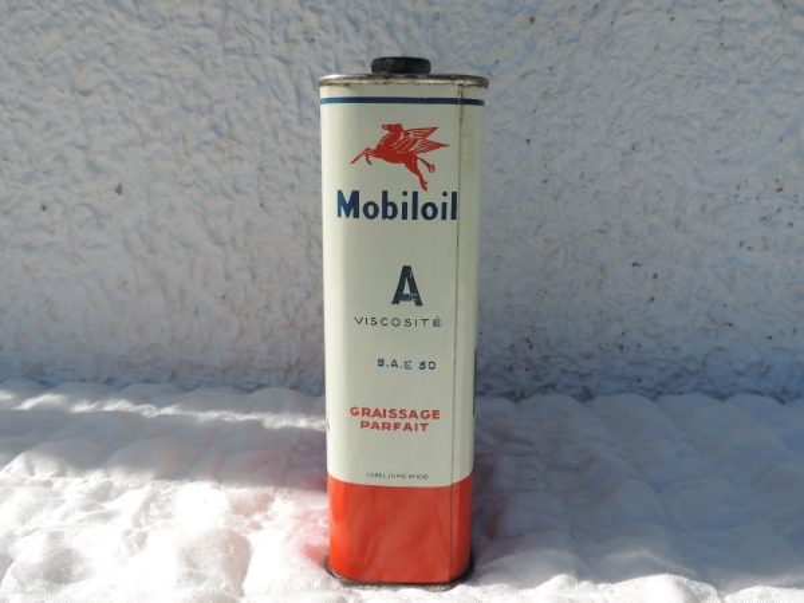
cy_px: 302
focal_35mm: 30
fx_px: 697
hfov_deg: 60.0
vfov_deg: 46.8
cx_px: 402
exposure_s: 1/1250
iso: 80
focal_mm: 5.3
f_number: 3.1
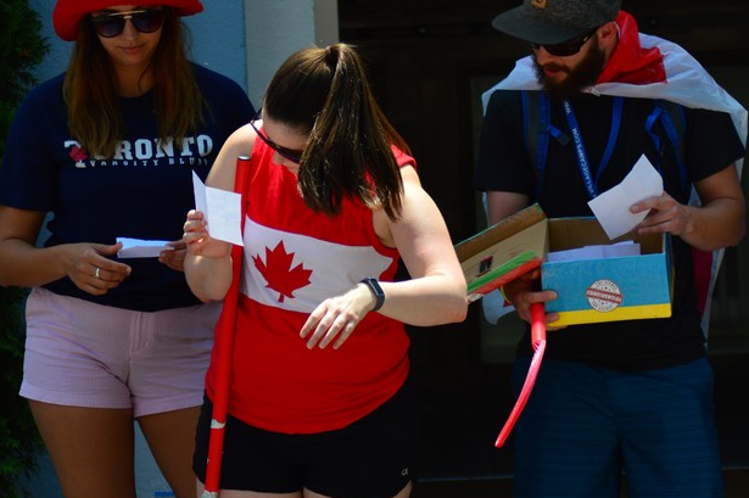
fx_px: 8042
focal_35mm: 387
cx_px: 561
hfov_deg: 5.3
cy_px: 268
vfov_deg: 3.5
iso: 200
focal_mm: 155
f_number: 5
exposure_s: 1/1000
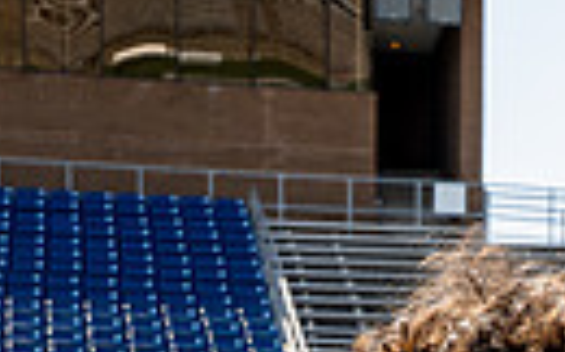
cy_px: 973
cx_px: 478
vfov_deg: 6.7
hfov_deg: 11.6
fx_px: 2769
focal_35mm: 180
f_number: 11
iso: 320
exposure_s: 1/250
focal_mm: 51
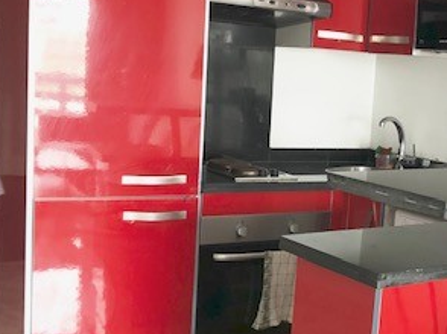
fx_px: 787
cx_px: 345
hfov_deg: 31.1
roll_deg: -4.5
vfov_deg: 24.0
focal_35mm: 61
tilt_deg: -9.4
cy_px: 199
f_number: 1.8
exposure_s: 1/15
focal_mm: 4
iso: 64
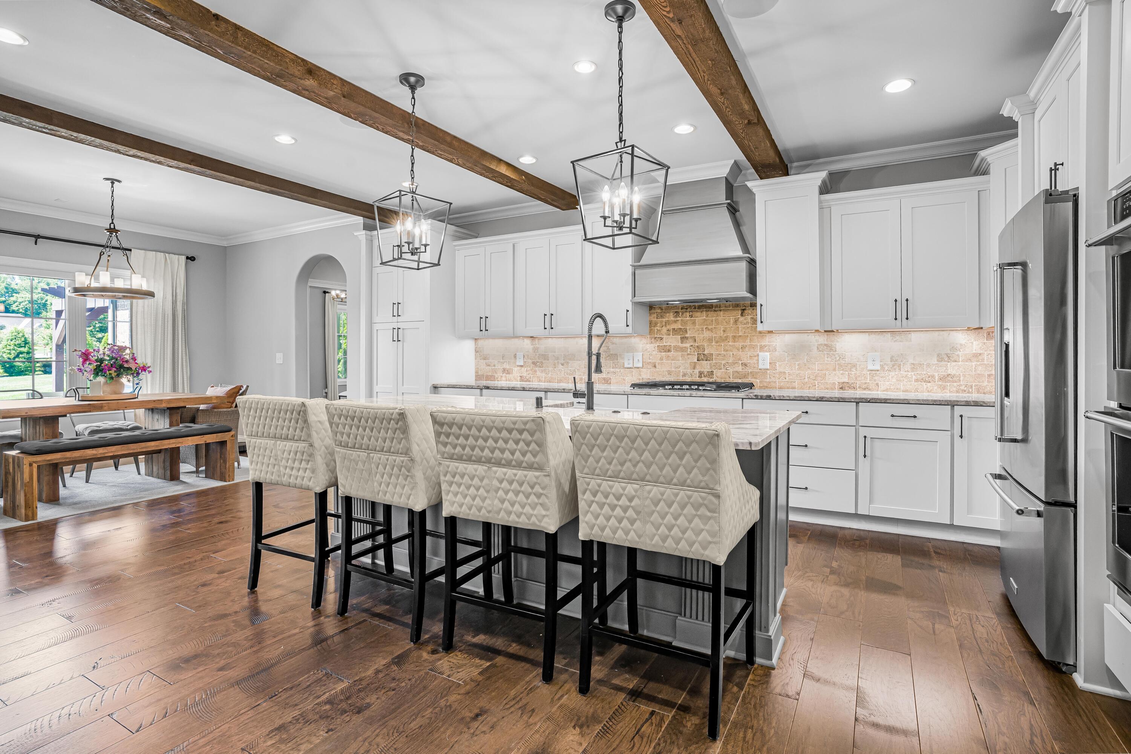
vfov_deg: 70.4
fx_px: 534
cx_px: 566
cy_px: 377
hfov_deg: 93.3
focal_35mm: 17
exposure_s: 1/6
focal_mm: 17
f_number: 8
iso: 1000
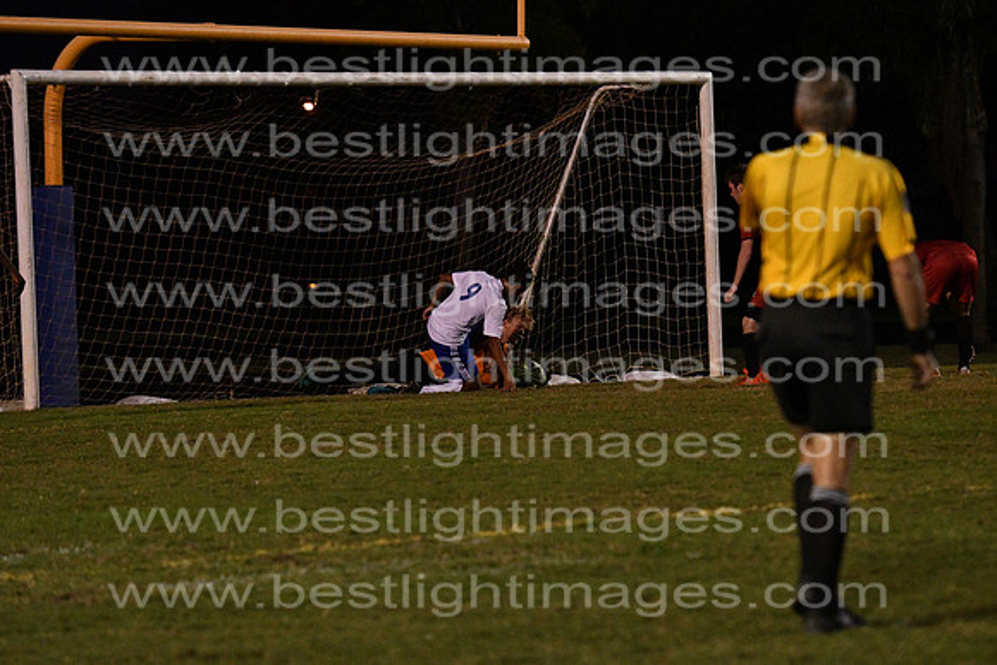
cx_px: 498
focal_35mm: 218
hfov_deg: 9.5
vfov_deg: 6.3
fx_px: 6025
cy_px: 332
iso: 6400
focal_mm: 145
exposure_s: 1/1250
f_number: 4
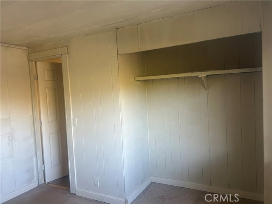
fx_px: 204
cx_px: 136
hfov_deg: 67.3
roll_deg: +4.2
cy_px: 102
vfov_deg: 53.1
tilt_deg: -3.0
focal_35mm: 26
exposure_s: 1/121
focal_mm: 5.7
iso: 125
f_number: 1.5
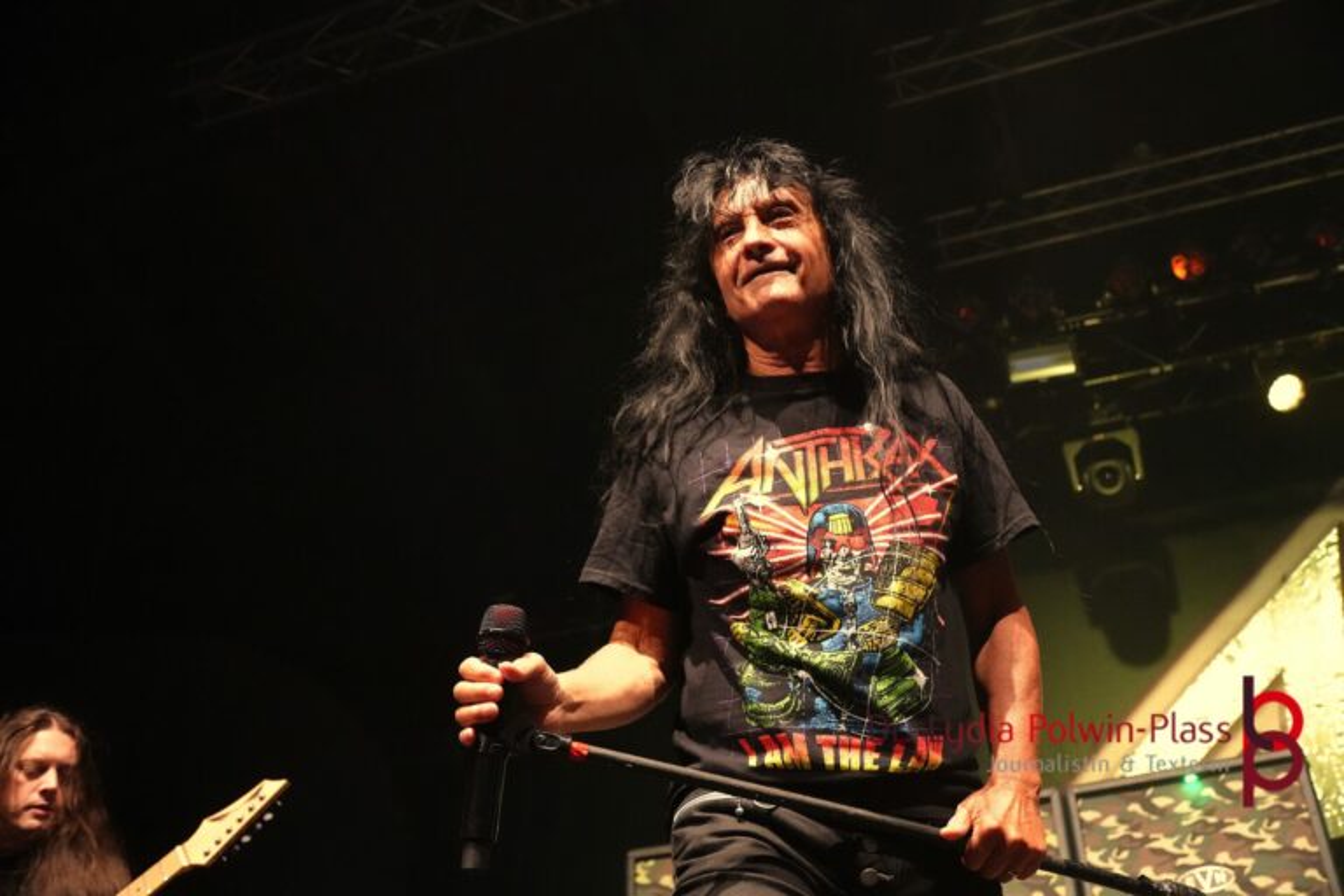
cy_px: 448
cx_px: 672
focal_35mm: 42
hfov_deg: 46.4
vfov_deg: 31.9
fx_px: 1568
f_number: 4
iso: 6400
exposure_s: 1/80
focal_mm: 28
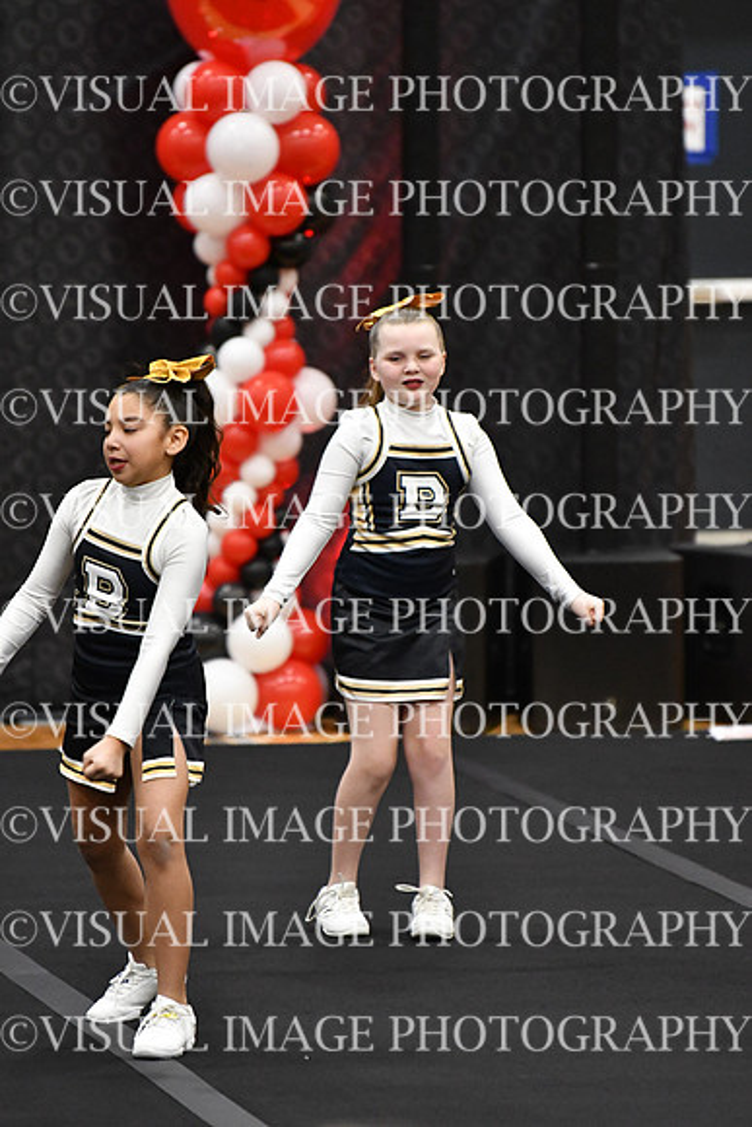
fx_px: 9394
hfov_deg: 4.6
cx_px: 376
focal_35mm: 300
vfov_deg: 6.9
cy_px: 564
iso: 5000
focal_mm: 200
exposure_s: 1/800
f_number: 2.8
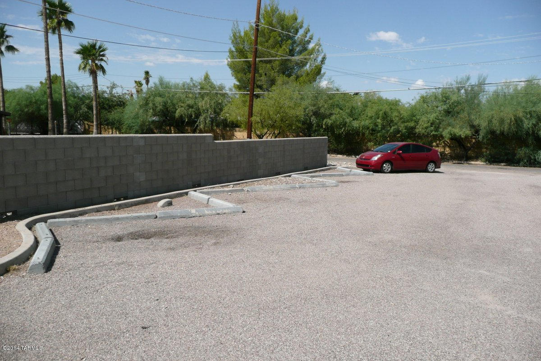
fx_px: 421
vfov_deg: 46.4
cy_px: 180
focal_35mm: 28
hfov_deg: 65.5
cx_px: 270
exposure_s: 1/1300
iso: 100
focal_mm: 4.6
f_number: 3.3
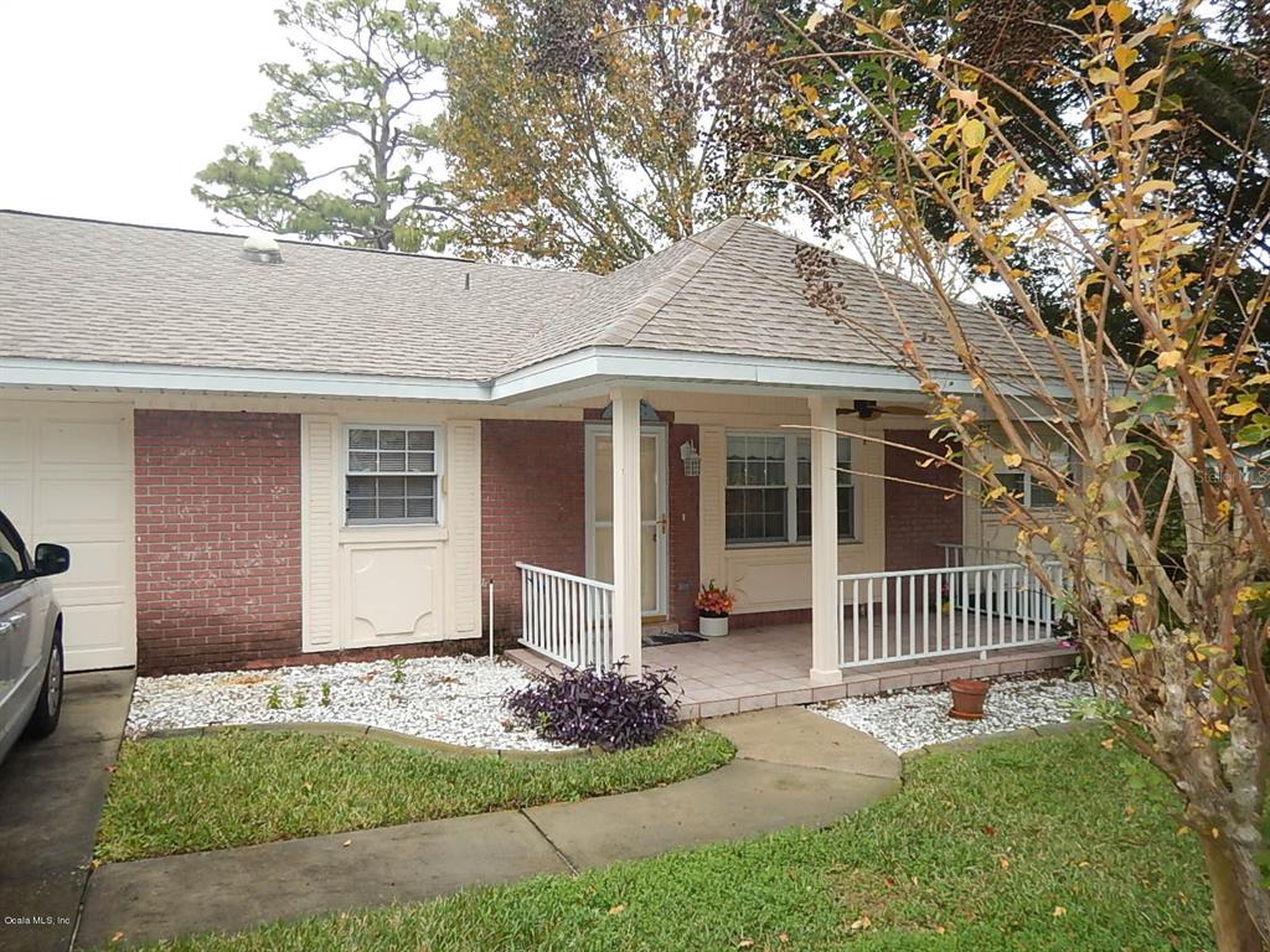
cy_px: 476
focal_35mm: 24
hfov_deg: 71.6
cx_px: 635
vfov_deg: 56.8
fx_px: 881
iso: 180
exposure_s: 1/200
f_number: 2.8
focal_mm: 4.3
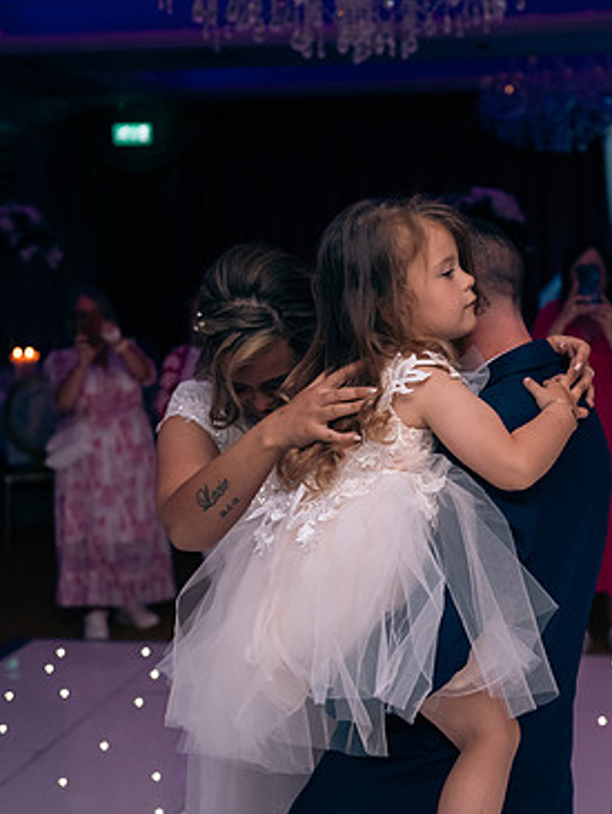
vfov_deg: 30.2
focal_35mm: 64
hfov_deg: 22.8
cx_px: 436
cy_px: 426
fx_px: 1507
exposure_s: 1/160
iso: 800
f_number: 3.5
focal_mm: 42
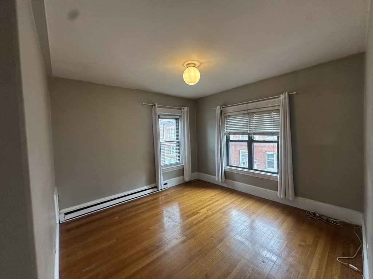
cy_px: 140
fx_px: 151
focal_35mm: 14
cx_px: 186
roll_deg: +2.1
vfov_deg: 85.7
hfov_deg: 102.1
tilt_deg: -2.3
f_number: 2.2
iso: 200
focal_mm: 2.22
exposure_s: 1/120
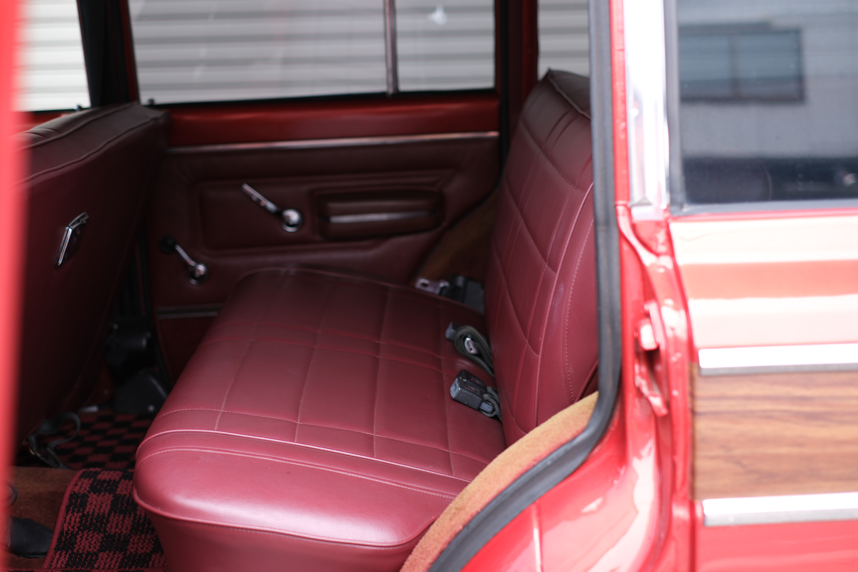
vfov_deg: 25.5
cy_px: 286
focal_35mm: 53
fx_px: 1263
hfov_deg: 37.5
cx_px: 429
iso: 125
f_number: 2.2
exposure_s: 1/220
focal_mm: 35
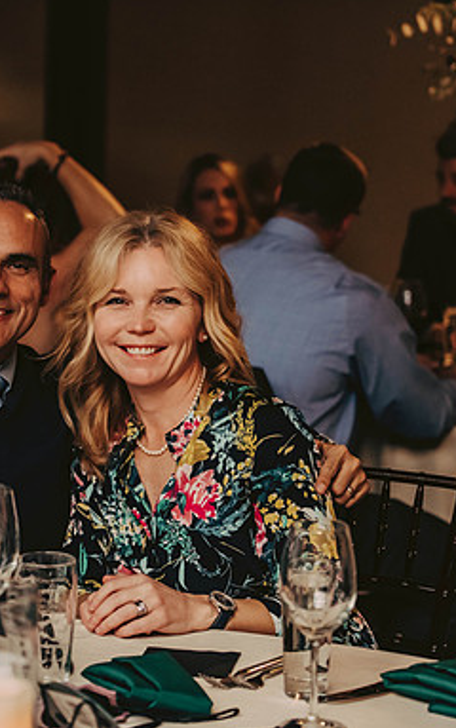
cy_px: 364
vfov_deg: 19.3
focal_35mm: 108
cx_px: 120
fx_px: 2143
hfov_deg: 12.1
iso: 2000
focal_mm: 70
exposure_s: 1/200
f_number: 3.2
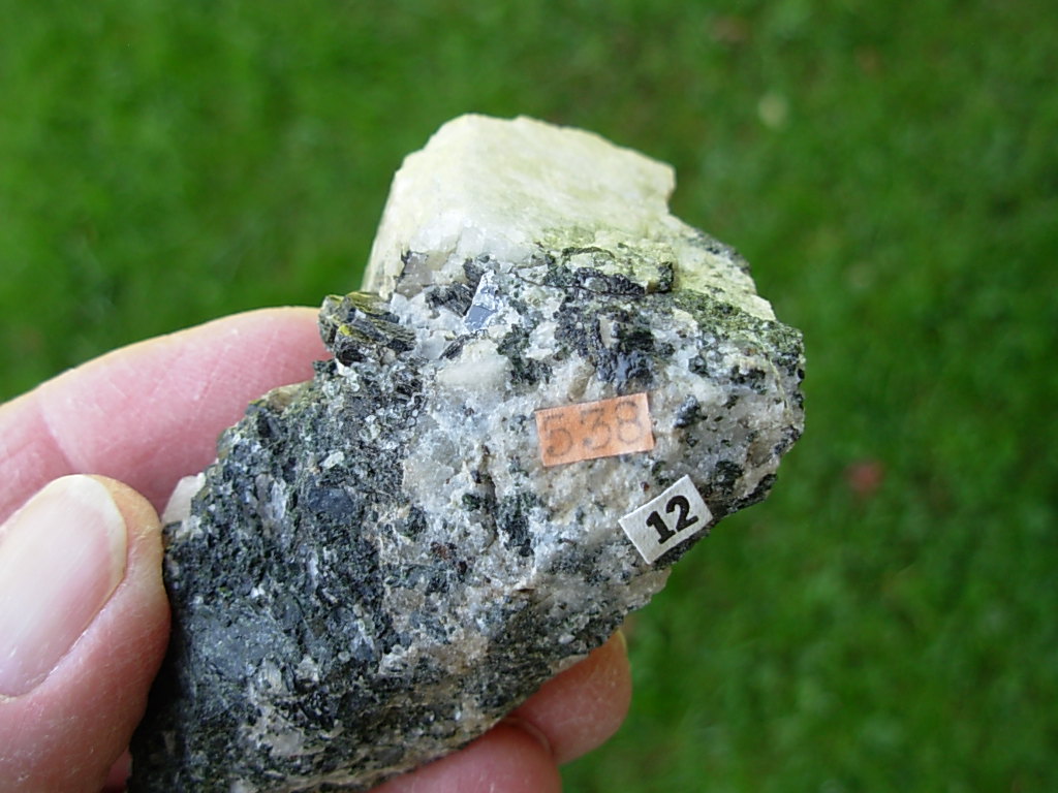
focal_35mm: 38
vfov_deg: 37.7
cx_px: 529
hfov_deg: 49.0
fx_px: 1161
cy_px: 396
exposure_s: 1/71.8
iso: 50
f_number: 2.9
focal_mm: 6.3
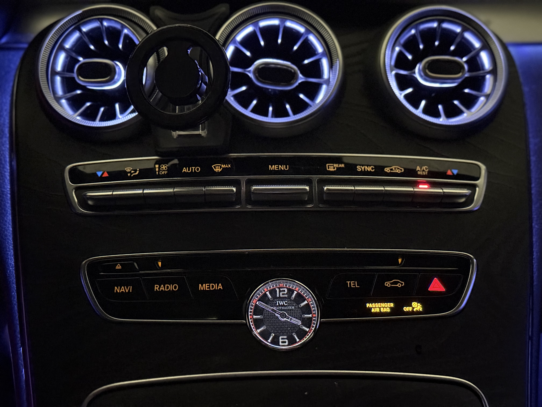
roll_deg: +0.0
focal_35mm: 48
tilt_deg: -11.8
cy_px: 204
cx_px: 271
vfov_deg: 30.3
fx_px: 752
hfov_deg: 39.7
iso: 5000
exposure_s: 1/16
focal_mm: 6.76
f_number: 1.78
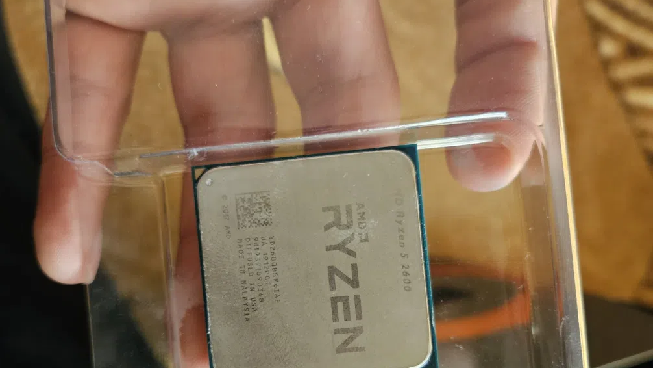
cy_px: 282
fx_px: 589
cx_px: 322
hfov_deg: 58.0
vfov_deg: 33.9
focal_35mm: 34
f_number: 1.8
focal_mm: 5.4
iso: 1000
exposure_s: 1/100
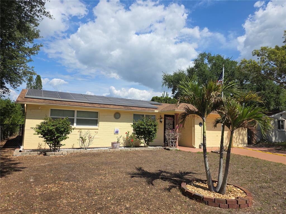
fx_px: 190
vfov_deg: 58.9
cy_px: 107
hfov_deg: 73.9
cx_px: 143
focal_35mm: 23
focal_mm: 6.3
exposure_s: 1/7333
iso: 80
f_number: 1.7
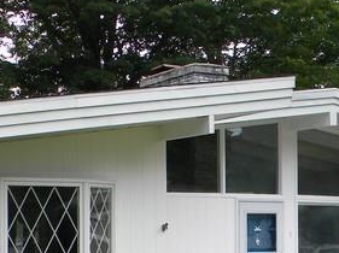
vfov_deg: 15.8
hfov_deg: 21.5
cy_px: 265
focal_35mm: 91
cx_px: 109
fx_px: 890
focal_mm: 5
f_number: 3.5
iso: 80
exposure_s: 1/294
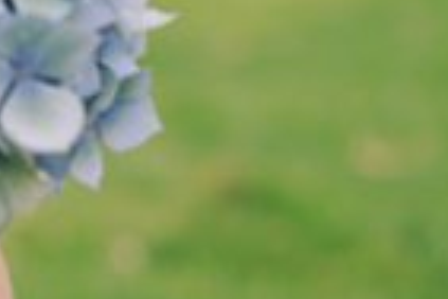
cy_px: -304
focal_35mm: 283
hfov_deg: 6.9
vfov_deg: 4.8
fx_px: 3522
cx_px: -648
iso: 250
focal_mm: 50
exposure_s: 1/500
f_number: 5
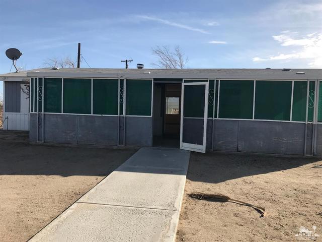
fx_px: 260
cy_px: 121
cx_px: 161
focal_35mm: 28
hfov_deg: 63.4
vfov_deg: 49.7
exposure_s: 1/2817
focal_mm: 3.99
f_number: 1.8
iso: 20
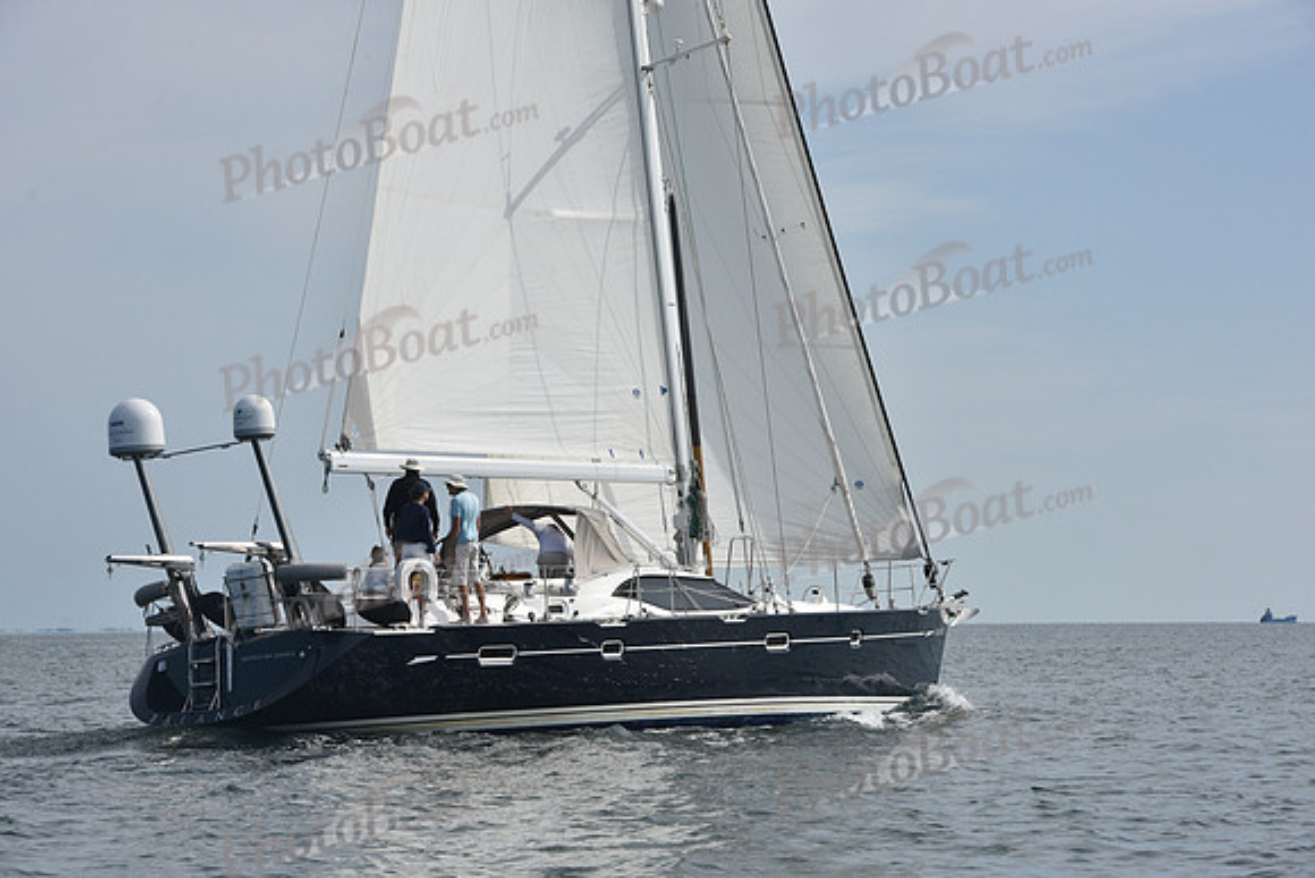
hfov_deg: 17.6
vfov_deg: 11.8
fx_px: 4238
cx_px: 658
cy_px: 439
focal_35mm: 116
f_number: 10
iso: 320
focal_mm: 116
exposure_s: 1/1250
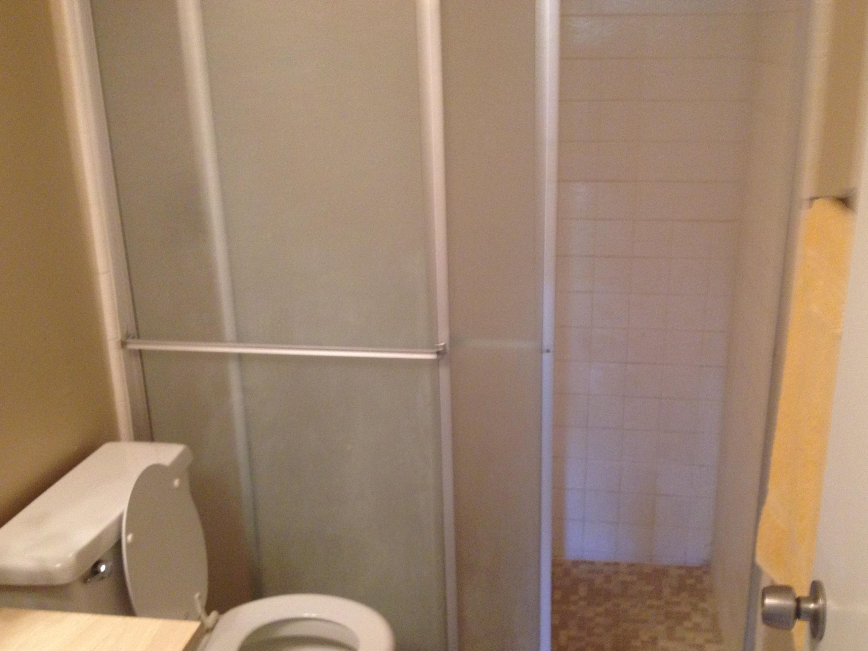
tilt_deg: -19.4
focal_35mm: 40
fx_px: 1003
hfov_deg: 46.7
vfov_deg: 35.9
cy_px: 370
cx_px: 474
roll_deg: +0.2
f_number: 2.4
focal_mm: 4.28
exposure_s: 1/20
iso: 200
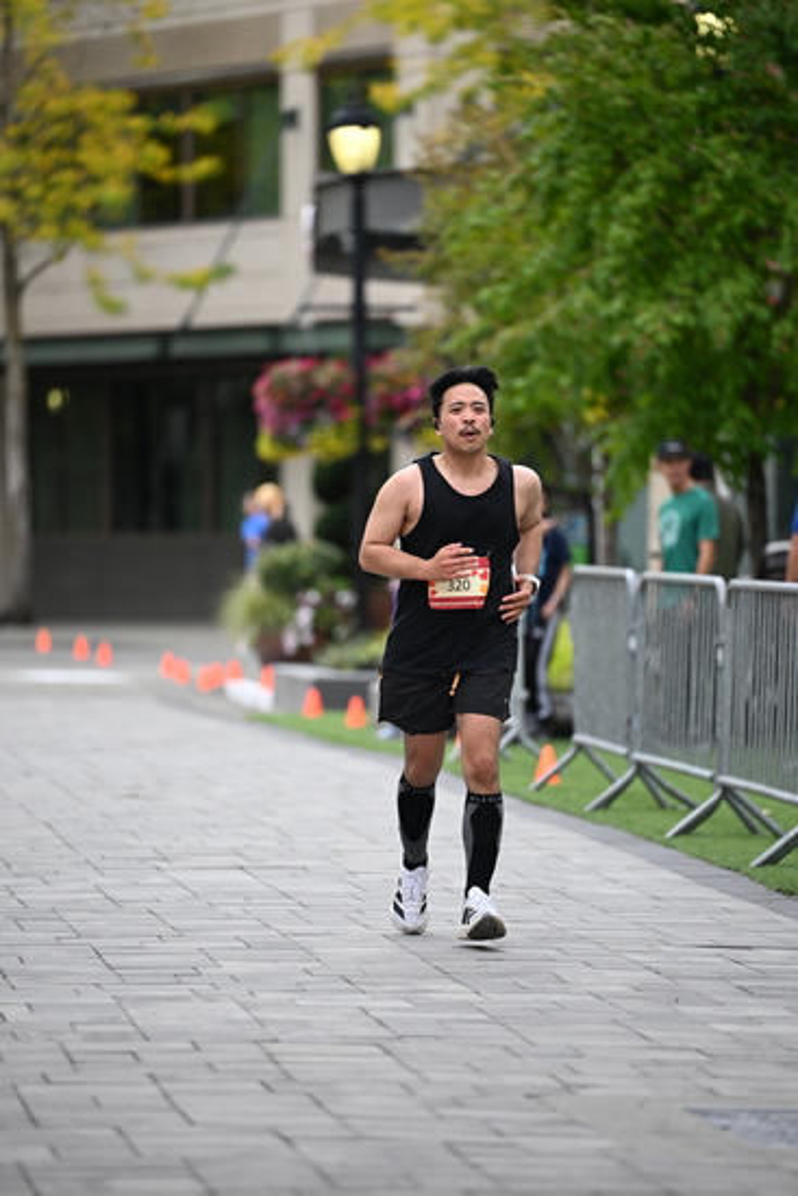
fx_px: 6645
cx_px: 399
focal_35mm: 200
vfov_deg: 10.3
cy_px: 598
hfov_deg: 6.9
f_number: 2.8
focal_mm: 200
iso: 1600
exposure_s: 1/5000
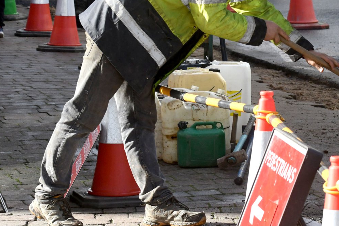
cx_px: 242
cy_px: 12
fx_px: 2034
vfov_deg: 6.3
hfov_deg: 9.5
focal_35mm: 216
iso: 1000
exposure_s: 1/1250
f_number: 5.6
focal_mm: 70
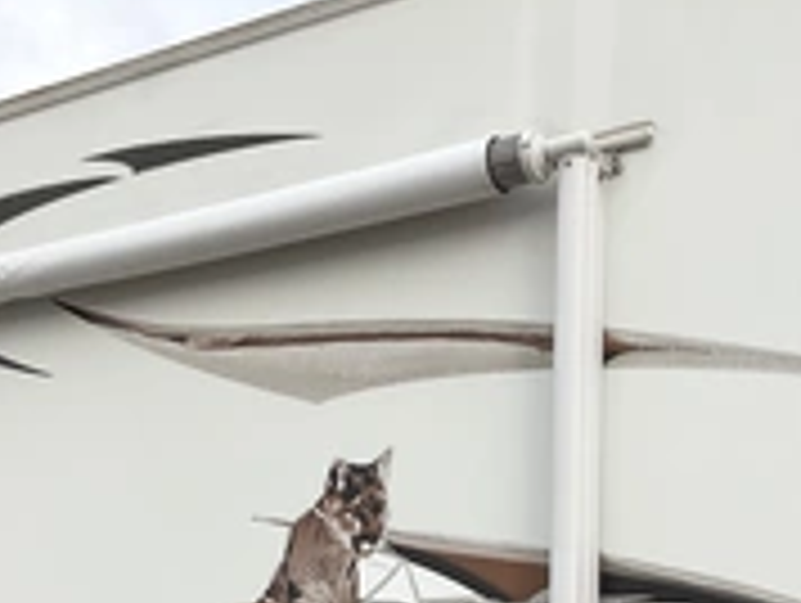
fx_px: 1506
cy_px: 540
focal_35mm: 65
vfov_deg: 22.1
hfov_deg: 29.8
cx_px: 414
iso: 25
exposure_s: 1/728
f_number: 1.8
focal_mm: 3
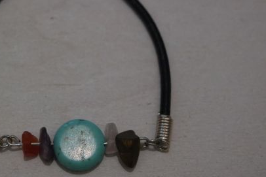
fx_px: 754
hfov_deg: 20.0
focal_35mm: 102
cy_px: 78
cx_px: 93
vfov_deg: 13.4
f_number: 5.6
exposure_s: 1/60
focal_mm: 45
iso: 3200
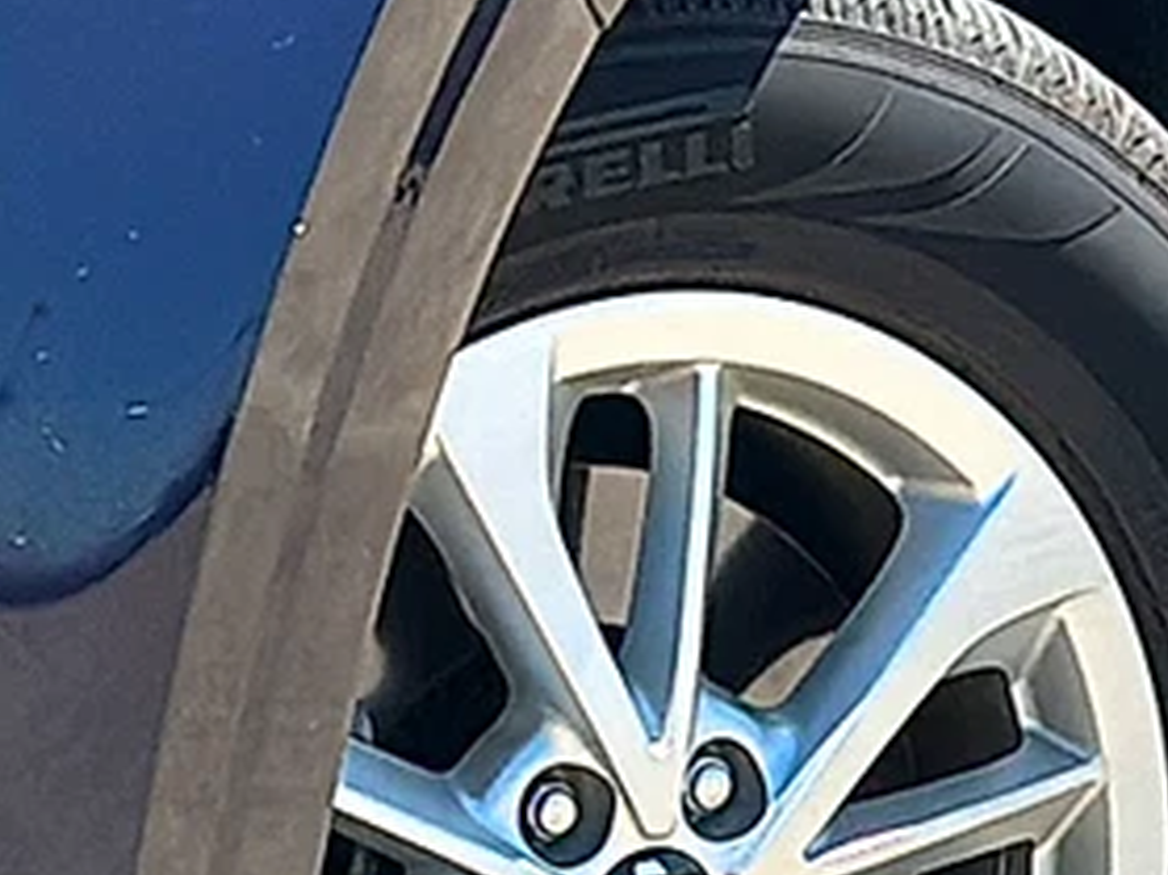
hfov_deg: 7.8
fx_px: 8466
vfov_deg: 5.9
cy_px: 898
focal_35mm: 251
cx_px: 1294
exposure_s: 1/3623
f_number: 1.78
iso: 64
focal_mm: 6.86
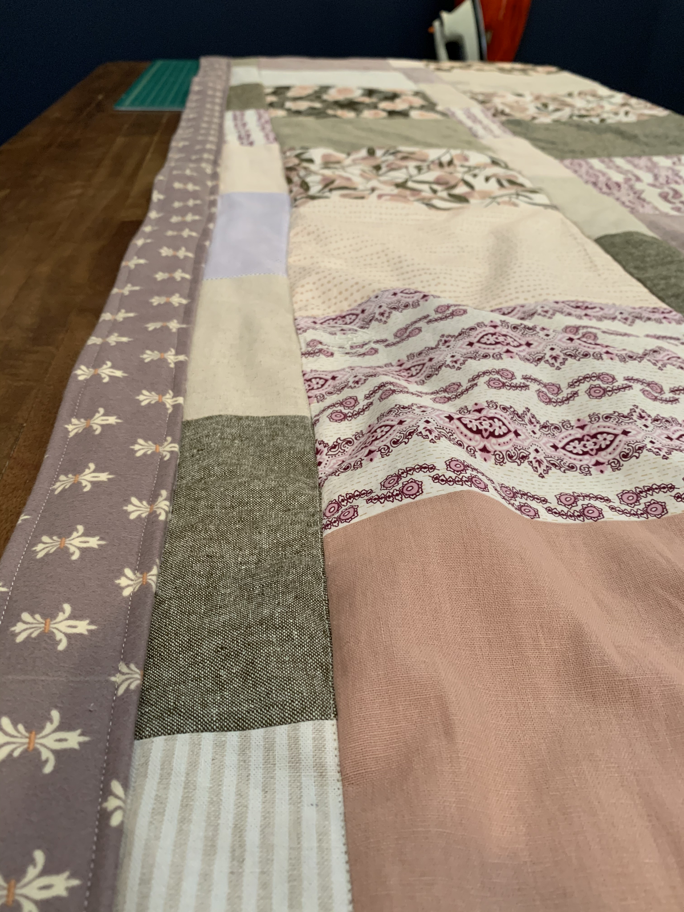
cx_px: 342
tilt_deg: -34.9
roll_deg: -0.3
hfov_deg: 53.1
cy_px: 456
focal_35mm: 26
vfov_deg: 67.3
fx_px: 685
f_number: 1.8
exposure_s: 1/60
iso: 250
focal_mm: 4.25
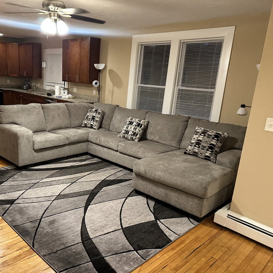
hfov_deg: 55.0
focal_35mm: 29
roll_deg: -2.7
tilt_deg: -13.8
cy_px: 140
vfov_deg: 55.6
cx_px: 102
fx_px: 259
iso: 500
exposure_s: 1/60
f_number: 1.78
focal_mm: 6.86
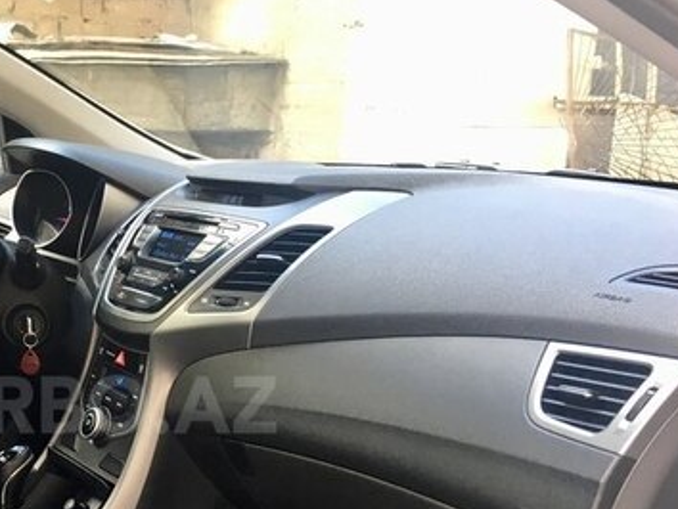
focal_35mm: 54
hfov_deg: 33.8
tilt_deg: -14.2
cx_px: 80
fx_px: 1058
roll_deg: -0.5
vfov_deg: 26.6
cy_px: 405
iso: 40
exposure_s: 1/33
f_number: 2.2
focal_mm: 4.15
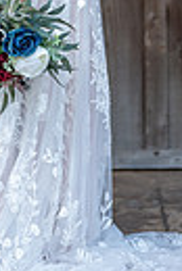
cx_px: 15
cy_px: -119
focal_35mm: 407
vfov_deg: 5.0
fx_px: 3078
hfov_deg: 3.4
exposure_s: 1/250
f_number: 2.8
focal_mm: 118
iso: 50
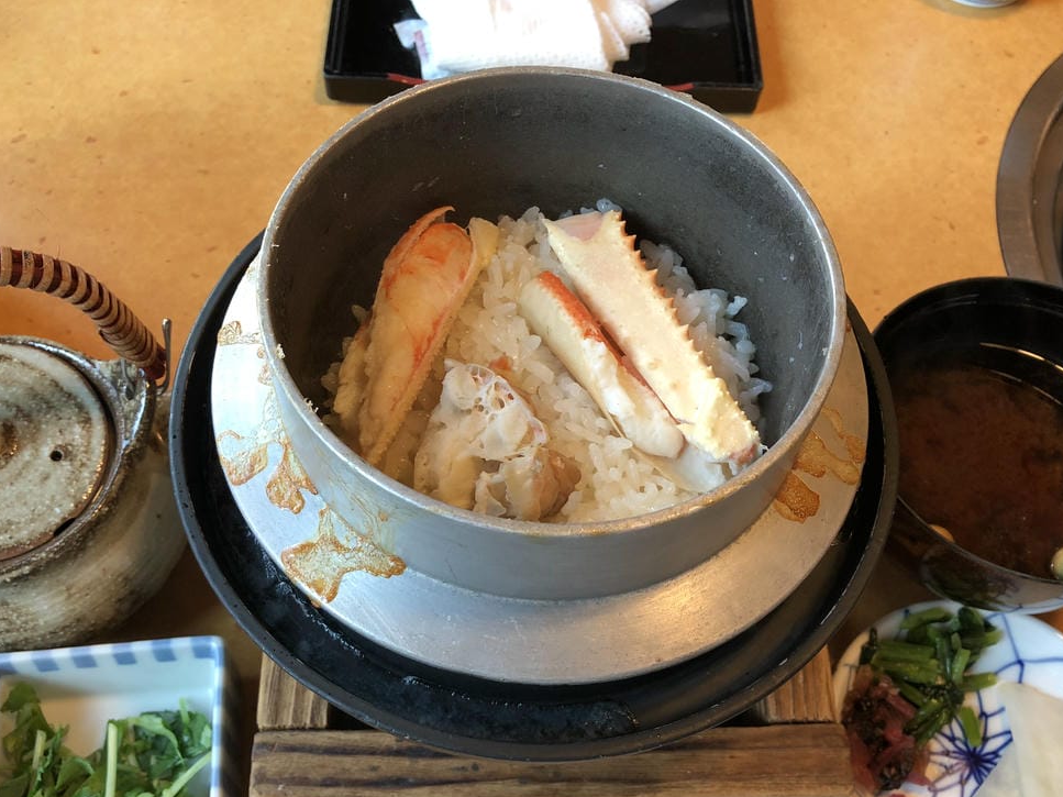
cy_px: 494
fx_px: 1105
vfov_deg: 39.4
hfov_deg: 51.3
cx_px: 496
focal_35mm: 36
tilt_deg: -62.9
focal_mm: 3.99
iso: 25
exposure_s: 1/40
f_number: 1.8
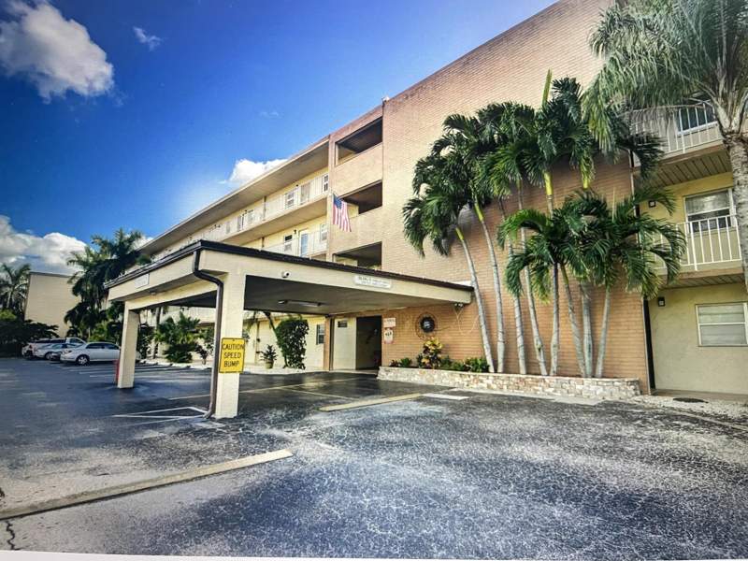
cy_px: 280
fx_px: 562
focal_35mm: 26
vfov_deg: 53.1
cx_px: 374
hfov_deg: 67.3
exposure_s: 1/50
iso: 100
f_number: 1.6
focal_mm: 4.2
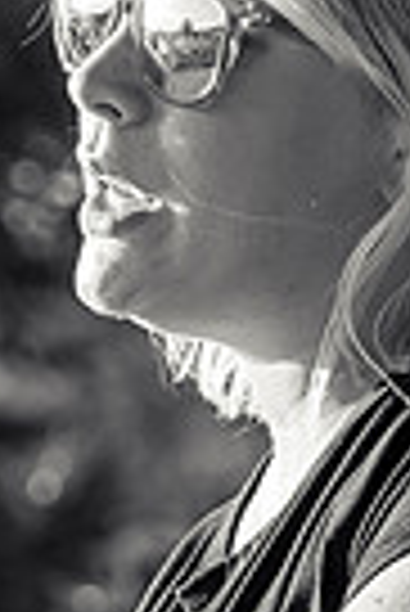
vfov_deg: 1.7
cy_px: 673
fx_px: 20770
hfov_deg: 1.1
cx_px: 234
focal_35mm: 1219
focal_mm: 120
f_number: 7.1
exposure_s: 1/250
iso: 125
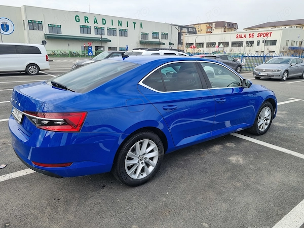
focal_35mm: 26
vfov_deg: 53.1
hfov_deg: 67.3
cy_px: 114
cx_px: 152
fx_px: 228
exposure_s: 1/1216
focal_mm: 5.4
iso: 50
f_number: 1.8
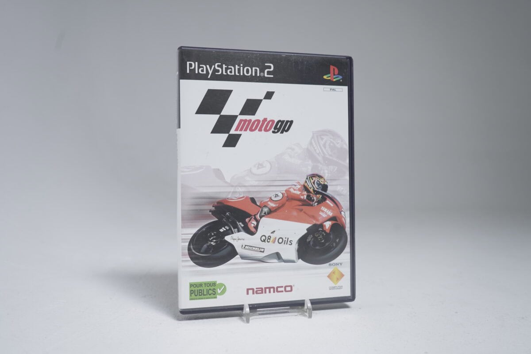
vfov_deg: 40.0
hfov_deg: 57.2
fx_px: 487
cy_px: 177
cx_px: 266
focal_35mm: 33
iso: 640
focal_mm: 33
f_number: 5.6
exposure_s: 1/30
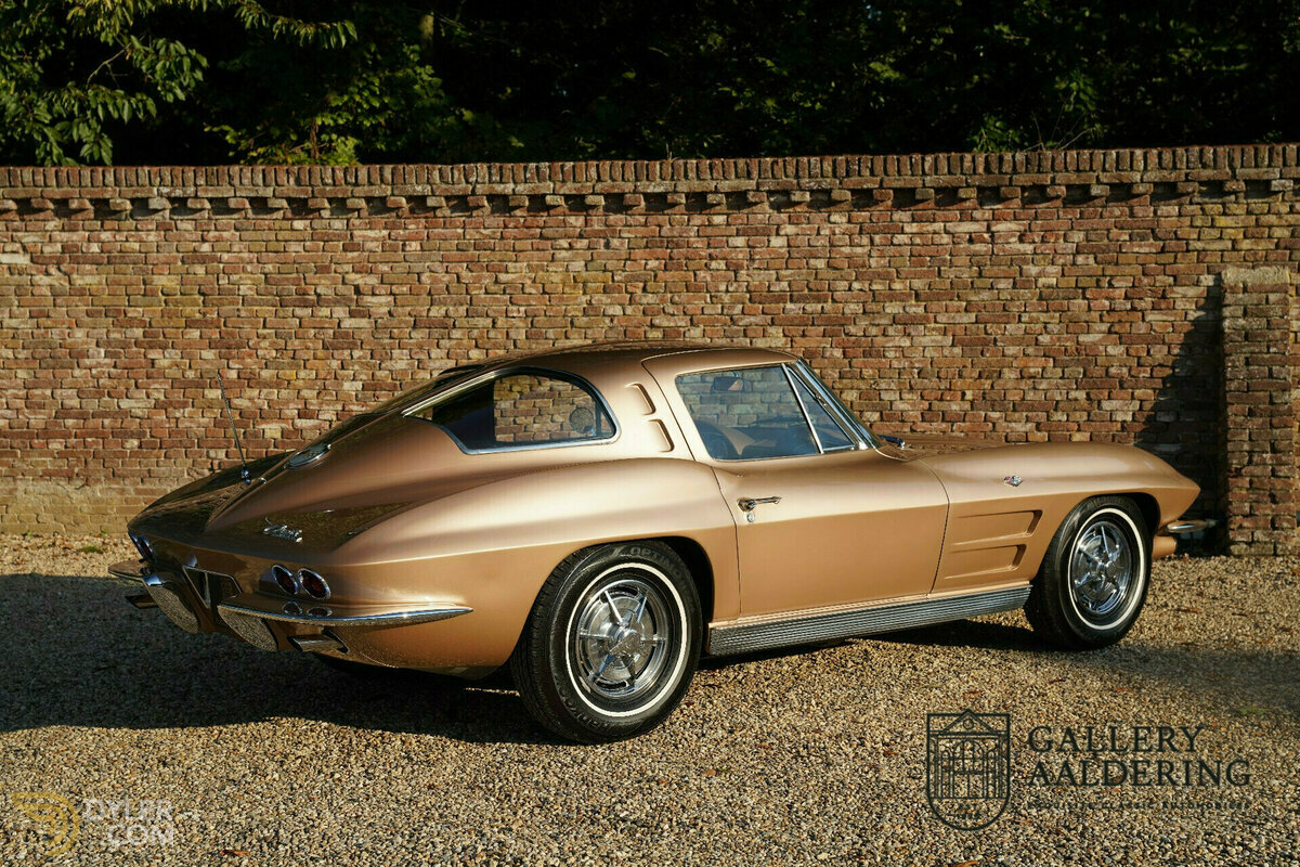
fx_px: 1748
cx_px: 650
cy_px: 434
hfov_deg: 40.8
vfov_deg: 27.9
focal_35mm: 48
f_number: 5.6
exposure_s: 1/200
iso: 100
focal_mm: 48.4
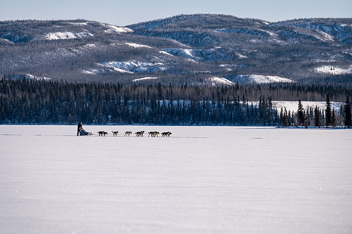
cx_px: 176
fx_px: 1954
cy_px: 117
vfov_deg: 6.9
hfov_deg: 10.3
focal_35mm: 200
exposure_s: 1/2000
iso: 100
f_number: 4.5
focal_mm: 200
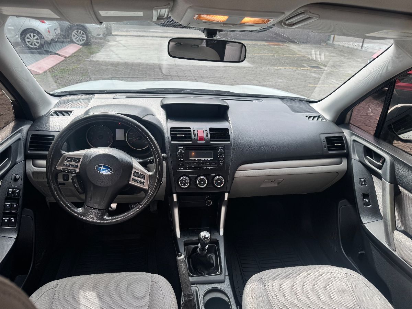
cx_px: 206
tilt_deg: -26.5
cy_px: 154
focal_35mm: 24
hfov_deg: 71.6
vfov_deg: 56.8
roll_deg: -2.5
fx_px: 286
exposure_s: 1/149
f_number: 1.78
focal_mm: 6.76
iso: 64
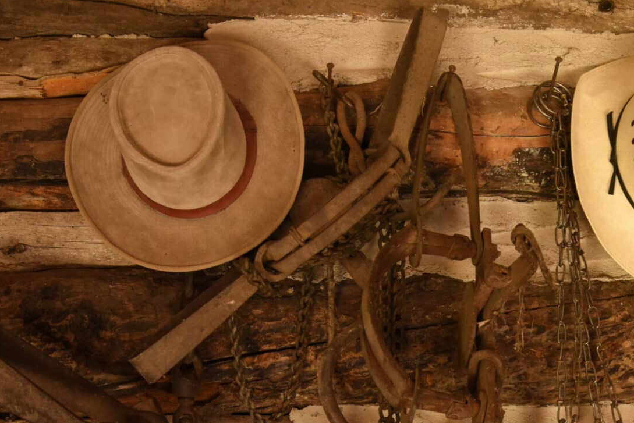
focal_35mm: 47
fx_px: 828
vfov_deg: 27.4
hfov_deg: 41.8
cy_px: 401
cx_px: 369
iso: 2000
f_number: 9
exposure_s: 1/40
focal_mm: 20
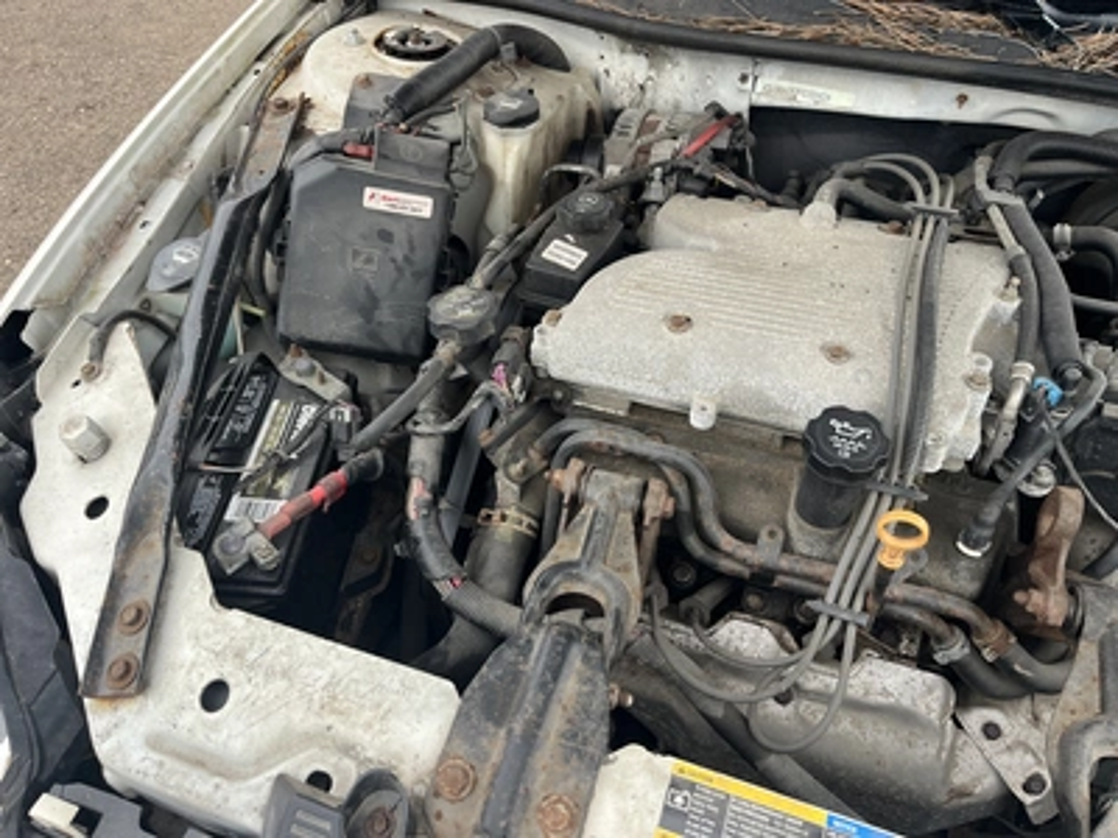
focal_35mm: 26
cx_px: 559
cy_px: 419
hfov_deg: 67.3
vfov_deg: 53.1
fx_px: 840
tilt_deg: -47.8
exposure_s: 1/121
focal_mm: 5.1
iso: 100
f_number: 1.6
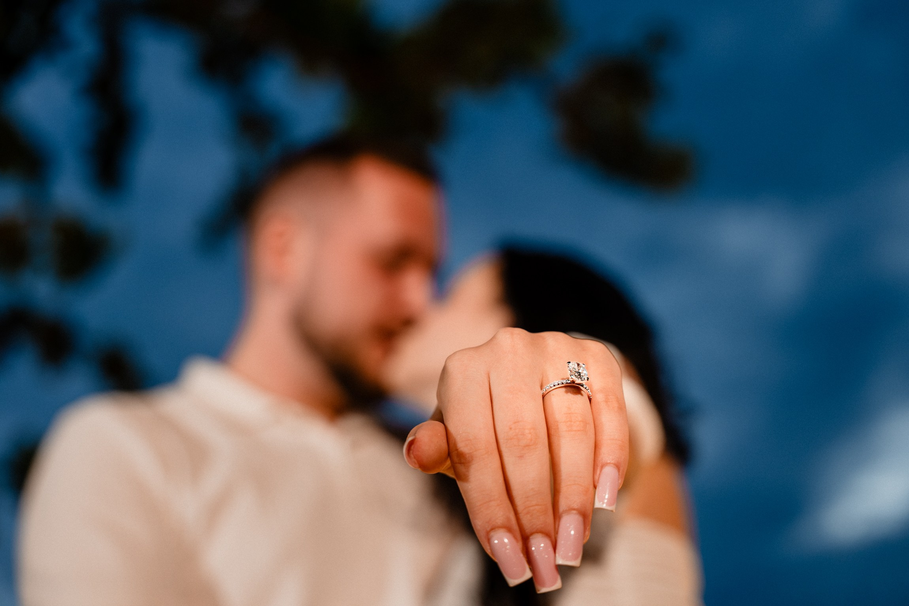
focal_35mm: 50
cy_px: 303
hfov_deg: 39.6
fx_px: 1262
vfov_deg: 27.0
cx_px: 454
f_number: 2.8
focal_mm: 50
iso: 2000
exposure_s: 1/200
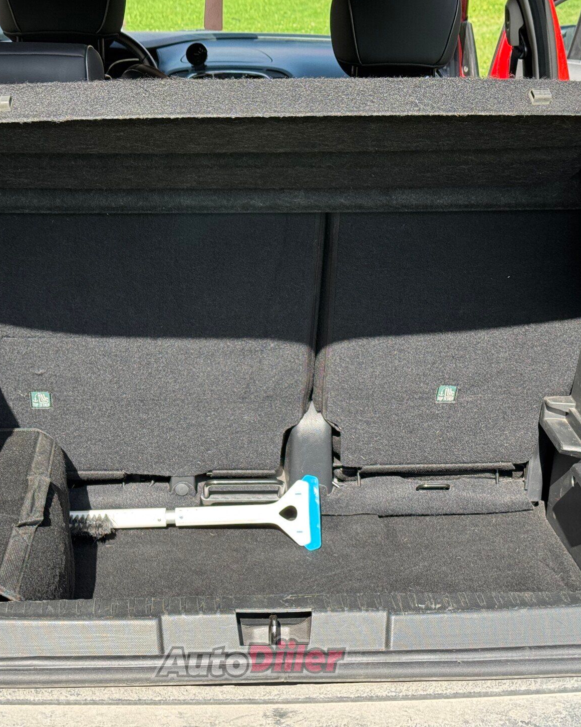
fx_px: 1354
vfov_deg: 30.0
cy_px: 364
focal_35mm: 63
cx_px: 250
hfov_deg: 24.2
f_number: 1.78
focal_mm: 6.76
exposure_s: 1/588
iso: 64
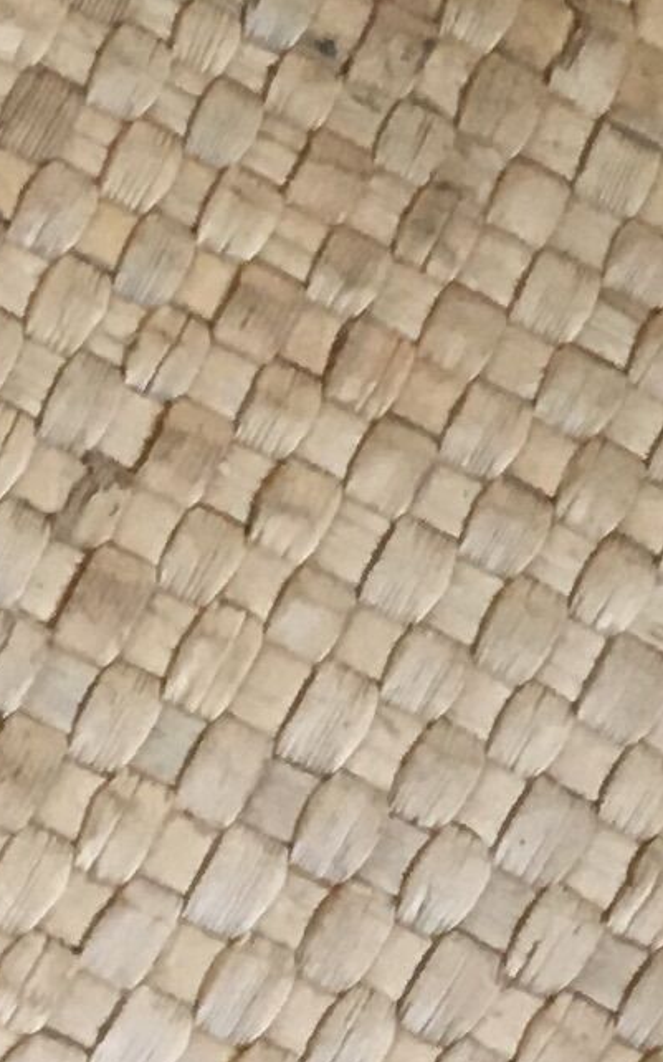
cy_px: 1734
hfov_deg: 6.2
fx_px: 5582
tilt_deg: -79.5
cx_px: -1359
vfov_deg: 10.4
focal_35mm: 193
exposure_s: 1/33
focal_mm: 4.15
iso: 125
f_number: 2.2
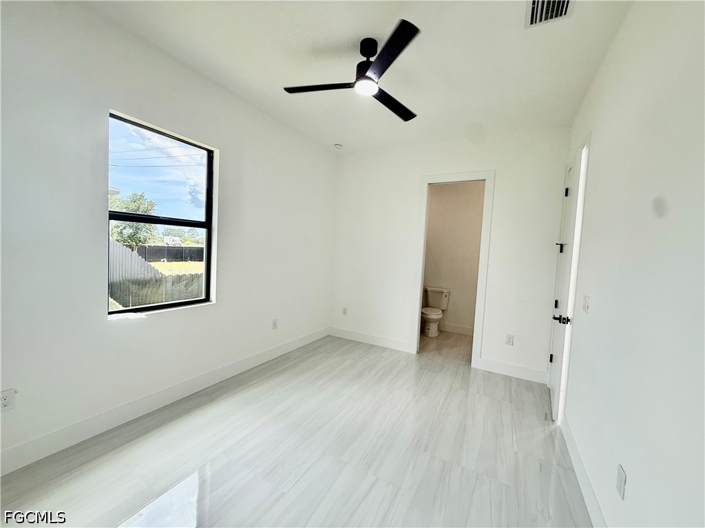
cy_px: 264
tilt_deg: -3.5
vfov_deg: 85.7
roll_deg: -3.9
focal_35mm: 14
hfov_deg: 102.1
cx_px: 352
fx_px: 285
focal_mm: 2.22
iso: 64
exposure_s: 1/184
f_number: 2.2
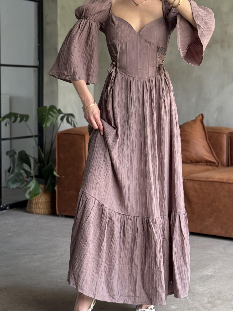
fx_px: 673
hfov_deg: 19.6
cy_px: 105
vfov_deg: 25.9
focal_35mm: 75
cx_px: 130
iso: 100
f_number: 1.78
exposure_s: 1/73
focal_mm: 6.76
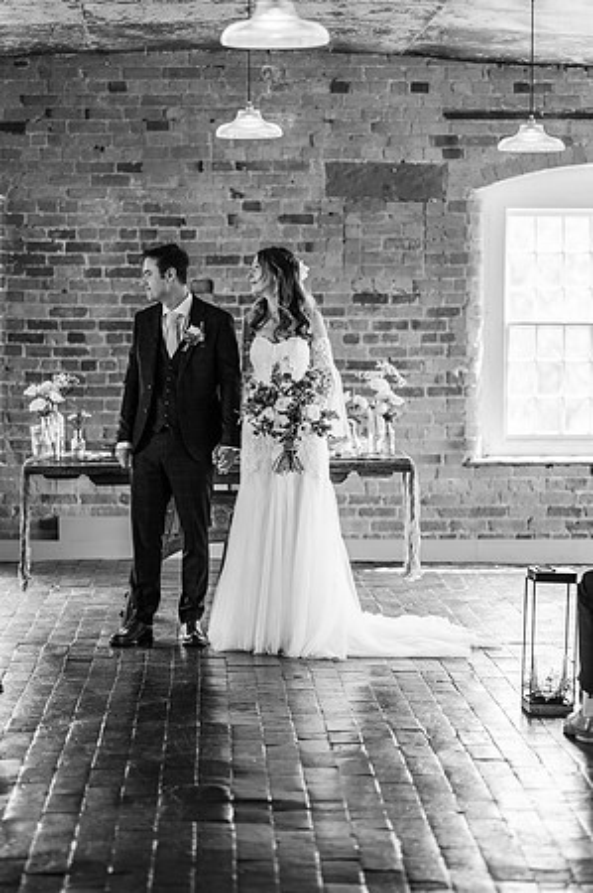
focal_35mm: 85
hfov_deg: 16.0
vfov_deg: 23.9
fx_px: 2105
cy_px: 446
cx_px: 296
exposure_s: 1/200
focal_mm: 85
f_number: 2
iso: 140
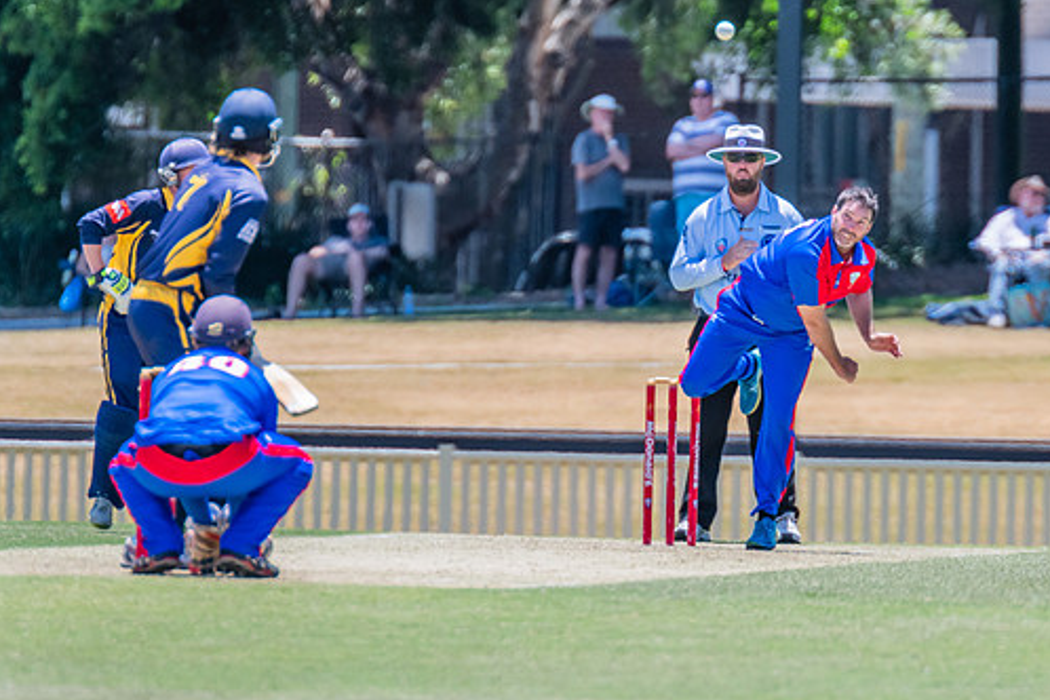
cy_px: 374
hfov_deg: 2.2
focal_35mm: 922
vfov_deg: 1.5
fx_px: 26890
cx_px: 804
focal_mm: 600
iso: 640
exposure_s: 1/2000
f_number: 7.1
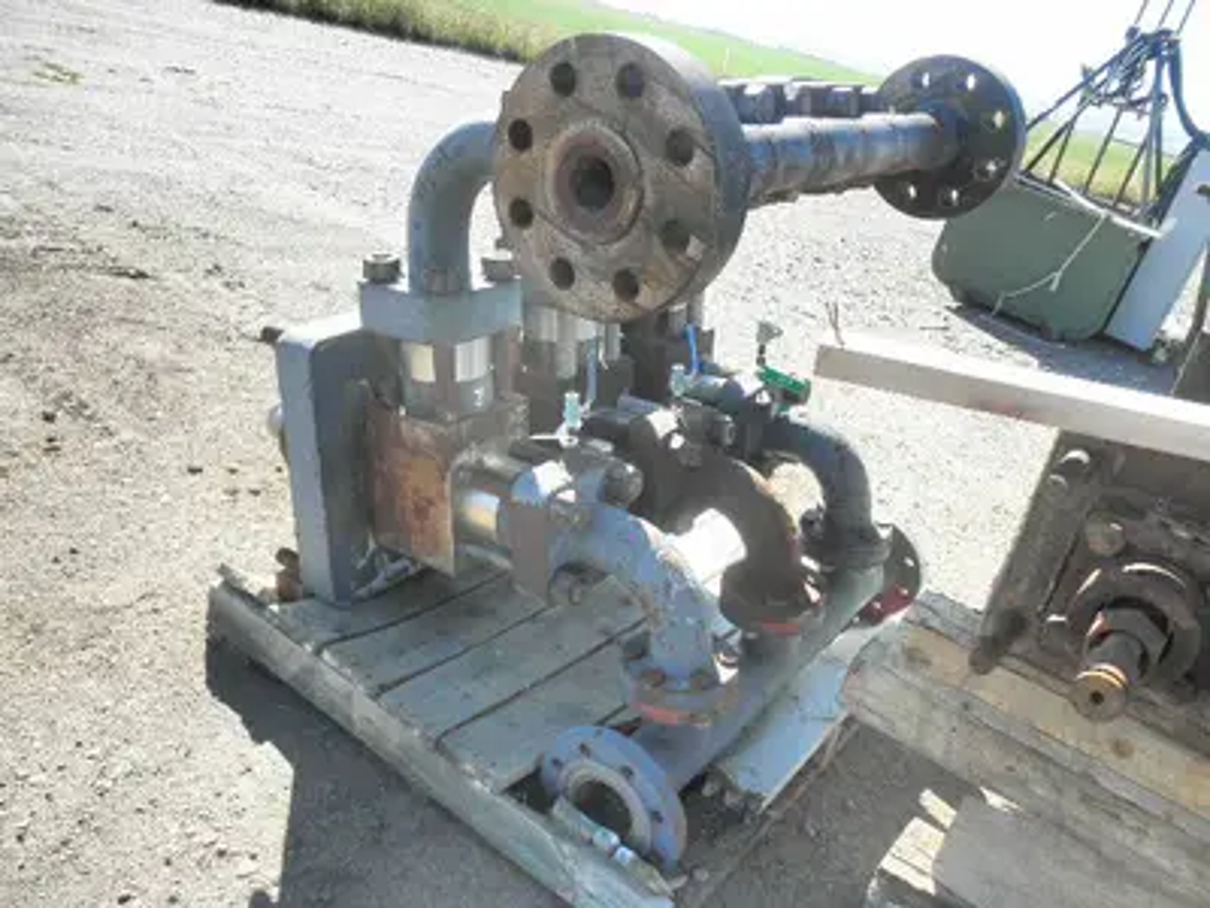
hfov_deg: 63.4
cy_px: 454
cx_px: 605
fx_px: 979
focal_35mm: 28
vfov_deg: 49.7
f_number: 3
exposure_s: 1/320
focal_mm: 5
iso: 64
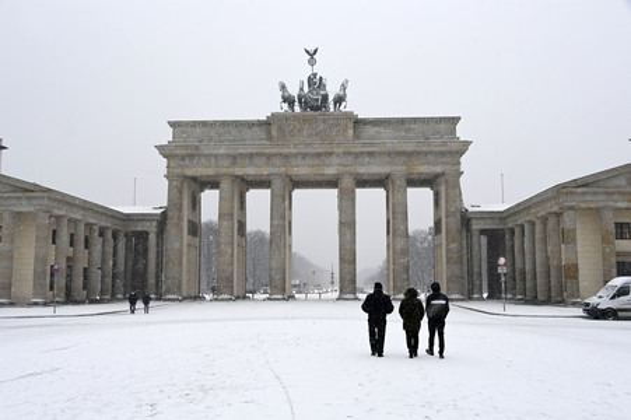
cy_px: 210
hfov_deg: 53.2
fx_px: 631
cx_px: 316
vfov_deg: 36.8
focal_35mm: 36
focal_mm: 36
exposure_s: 1/160
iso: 1600
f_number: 11
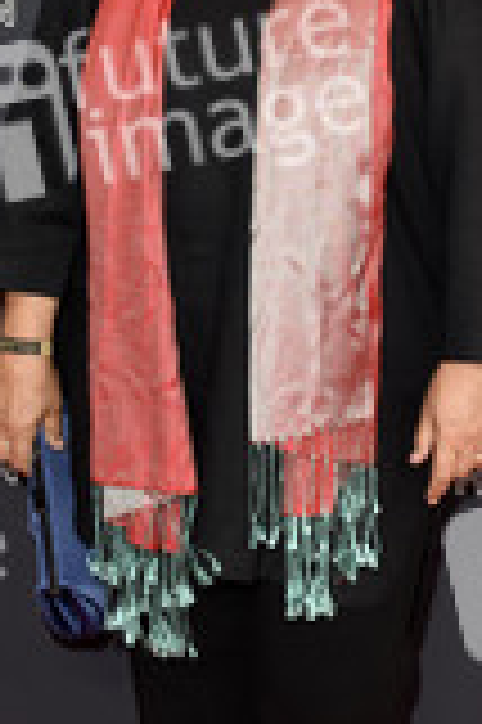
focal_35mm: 130
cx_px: 266
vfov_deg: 15.8
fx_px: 2621
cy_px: 333
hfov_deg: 10.5
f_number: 6.3
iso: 500
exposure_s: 1/100
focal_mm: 35
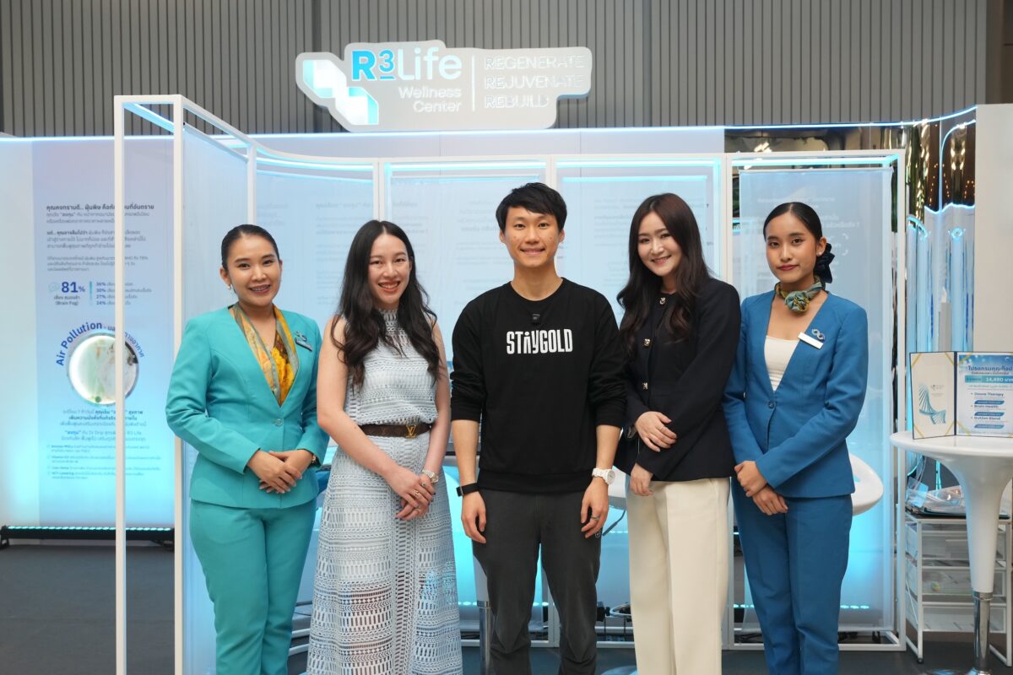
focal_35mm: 33
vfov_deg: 40.0
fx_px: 929
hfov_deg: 57.2
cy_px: 338
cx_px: 506
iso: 1600
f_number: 5.6
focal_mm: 33
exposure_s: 1/125
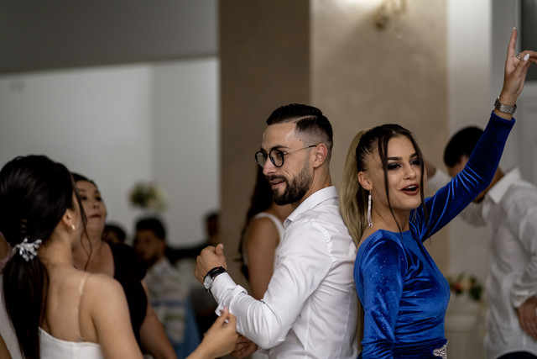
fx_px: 1910
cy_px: 180
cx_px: 268
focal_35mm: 128
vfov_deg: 10.7
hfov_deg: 16.0
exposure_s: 1/200
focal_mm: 85
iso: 1000
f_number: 1.8
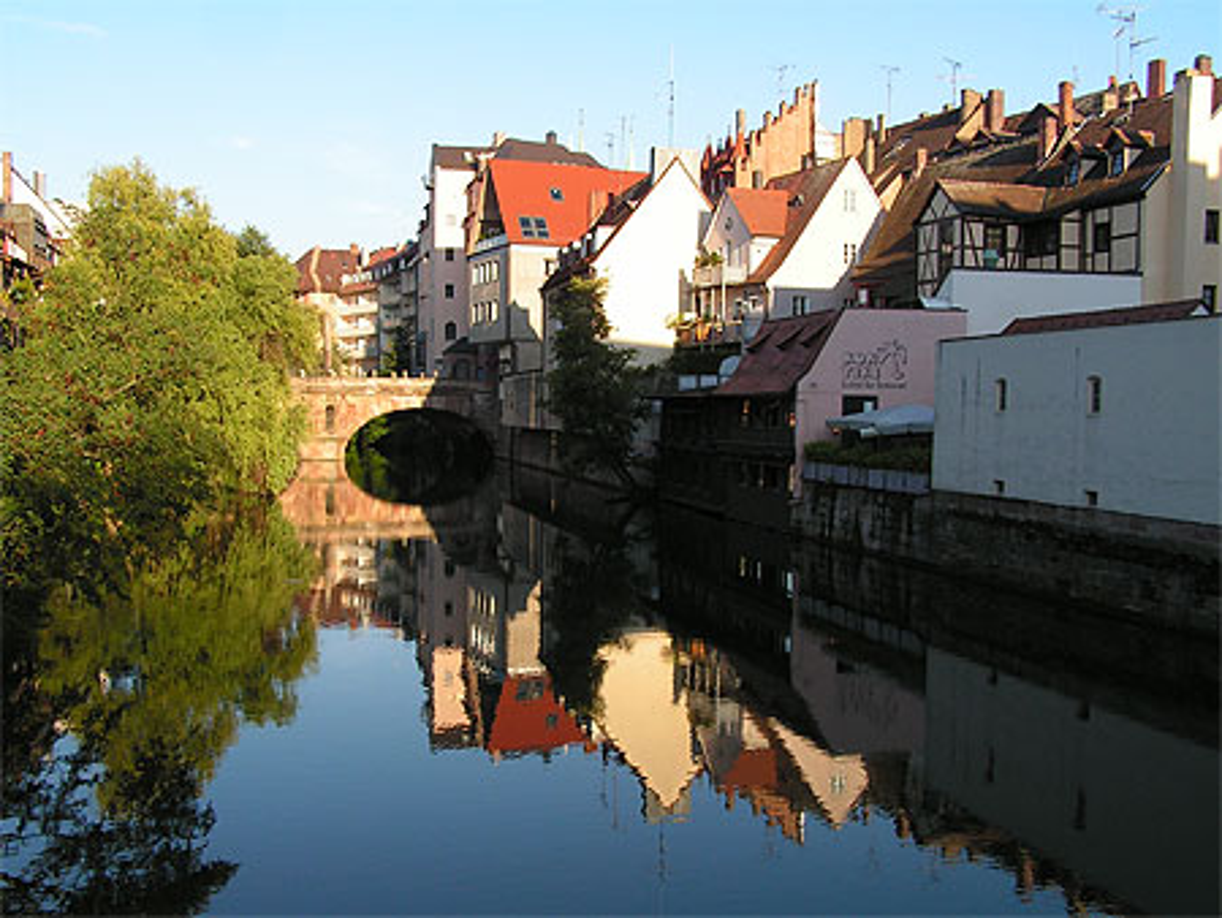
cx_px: 611
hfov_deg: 47.8
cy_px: 459
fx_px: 1377
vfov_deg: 36.9
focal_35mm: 39
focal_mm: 6.5
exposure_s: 1/160
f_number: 5.6
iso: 50
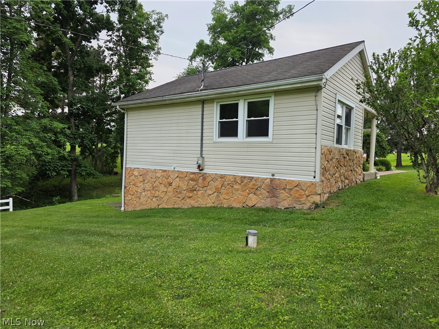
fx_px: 292
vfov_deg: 58.9
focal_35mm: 23
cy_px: 164
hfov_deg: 73.9
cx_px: 220
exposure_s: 1/1343
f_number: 1.7
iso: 80
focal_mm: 6.3
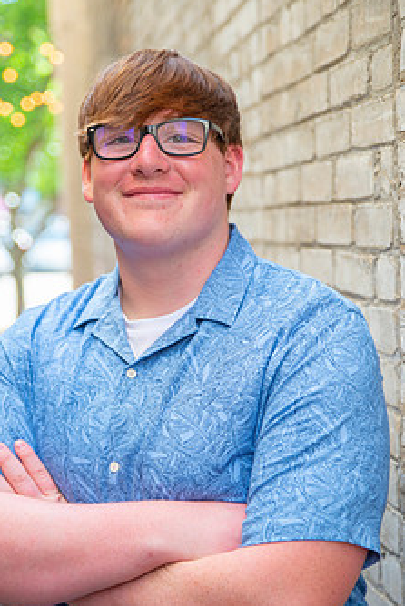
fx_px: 1247
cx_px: 136
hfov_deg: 18.4
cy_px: 370
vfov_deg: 27.3
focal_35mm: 74
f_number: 2.8
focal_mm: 55
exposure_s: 1/160
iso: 160
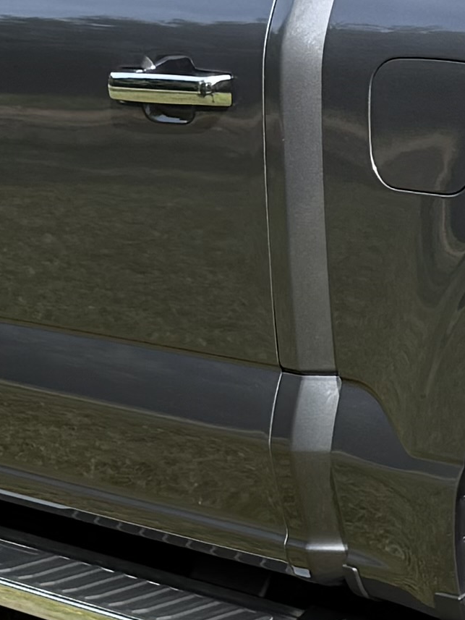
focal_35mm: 160
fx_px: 2865
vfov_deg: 12.3
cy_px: 206
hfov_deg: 9.1
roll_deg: +3.1
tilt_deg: -10.6
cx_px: 602
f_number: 1.78
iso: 100
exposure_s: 1/2232
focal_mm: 6.76
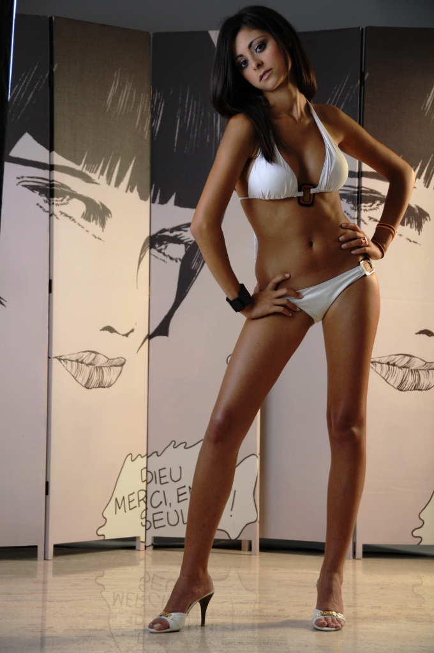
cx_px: 217
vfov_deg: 21.9
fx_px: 1686
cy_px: 326
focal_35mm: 93
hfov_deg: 14.7
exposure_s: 1/200
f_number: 5
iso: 400
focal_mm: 62
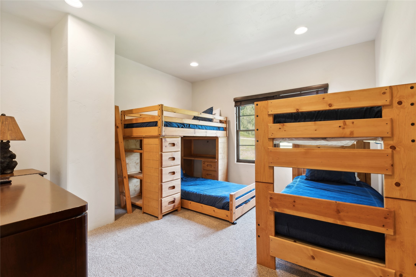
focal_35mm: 15
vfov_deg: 77.3
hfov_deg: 100.4
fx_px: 173
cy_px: 138
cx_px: 208
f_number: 6.3
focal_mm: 10
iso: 100
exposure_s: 1/3.33
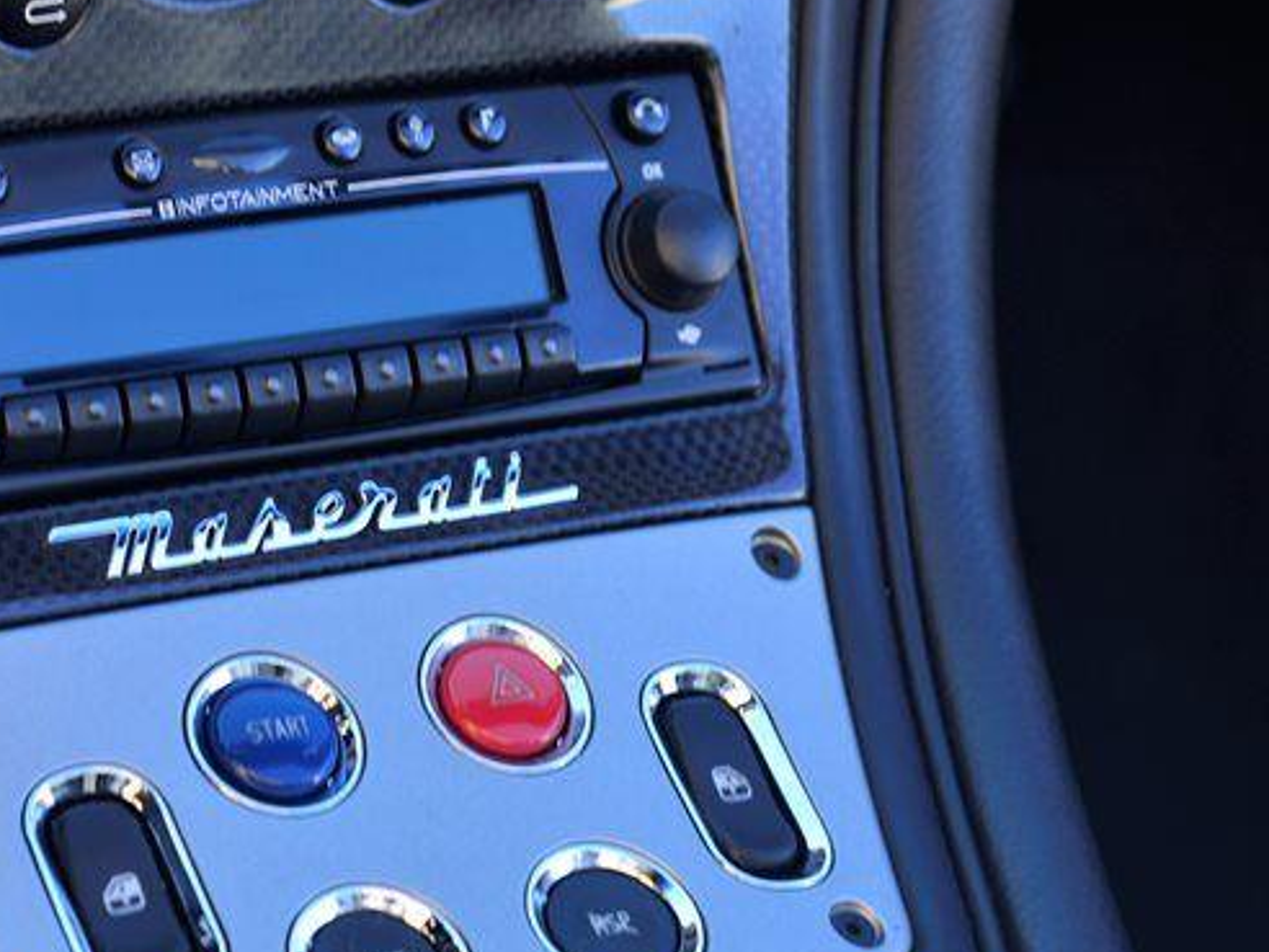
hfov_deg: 8.8
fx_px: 8248
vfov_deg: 6.6
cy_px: 537
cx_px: 441
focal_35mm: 225
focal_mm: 120
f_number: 5
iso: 250
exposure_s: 1/100
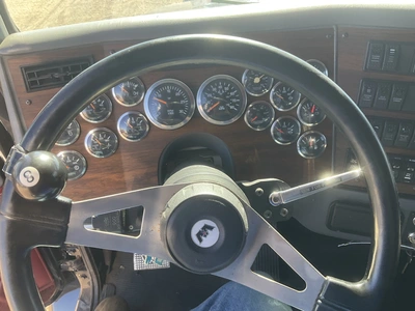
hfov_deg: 61.7
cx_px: 208
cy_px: 156
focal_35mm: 29
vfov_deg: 48.2
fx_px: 348
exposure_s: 1/122
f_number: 1.8
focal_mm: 3
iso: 40
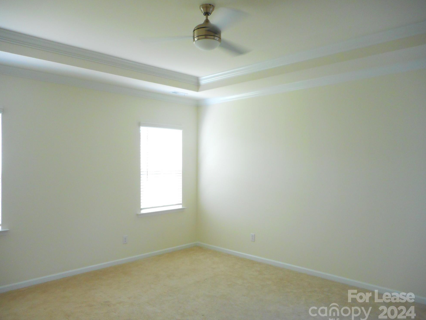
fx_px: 320
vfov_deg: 53.1
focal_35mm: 26
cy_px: 164
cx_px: 210
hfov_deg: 67.3
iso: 160
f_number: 3.7
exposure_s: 1/30
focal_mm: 4.5
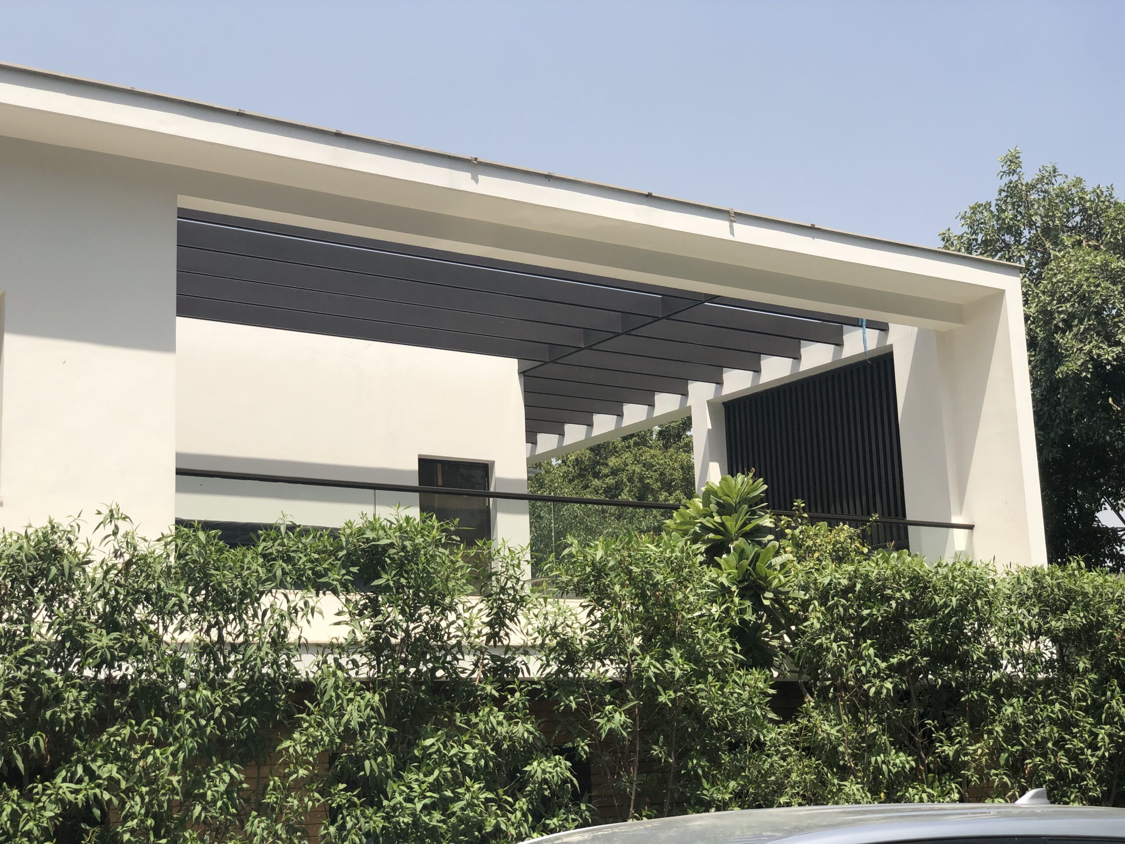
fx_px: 1690
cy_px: 422
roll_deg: +2.6
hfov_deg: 36.8
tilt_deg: +10.4
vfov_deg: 28.0
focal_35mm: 52
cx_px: 562
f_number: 2.4
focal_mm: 6
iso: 16
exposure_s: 1/1230
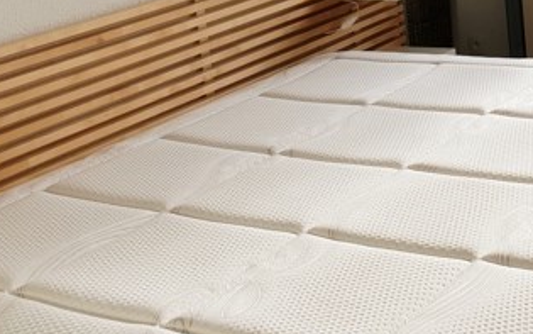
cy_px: -93
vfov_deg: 17.5
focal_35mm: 70
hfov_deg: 27.5
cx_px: 545
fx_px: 1017
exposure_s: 1/183
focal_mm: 4.3
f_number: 2.4
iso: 50
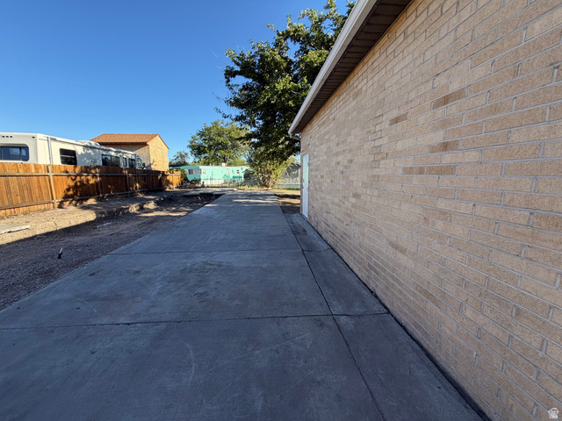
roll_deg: +0.9
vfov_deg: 85.7
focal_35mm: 14
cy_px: 210
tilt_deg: -5.8
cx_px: 281
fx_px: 227
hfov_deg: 102.1
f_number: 2.2
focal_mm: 2.22
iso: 50
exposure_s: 1/502
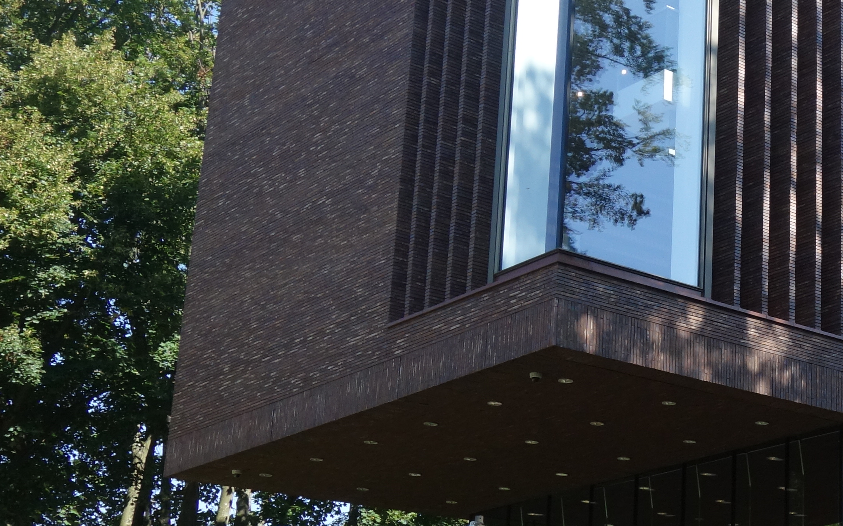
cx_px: 927
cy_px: 300
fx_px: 1654
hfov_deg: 26.4
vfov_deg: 18.1
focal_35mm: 72
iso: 400
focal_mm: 10.4
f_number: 5.6
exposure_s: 1/500
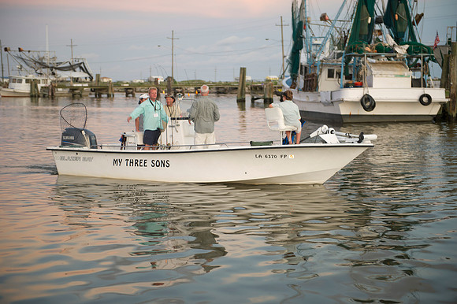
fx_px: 787
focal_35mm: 62
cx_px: 228
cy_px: 152
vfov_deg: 21.9
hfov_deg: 32.4
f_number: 2.8
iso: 125
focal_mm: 62
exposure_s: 1/50
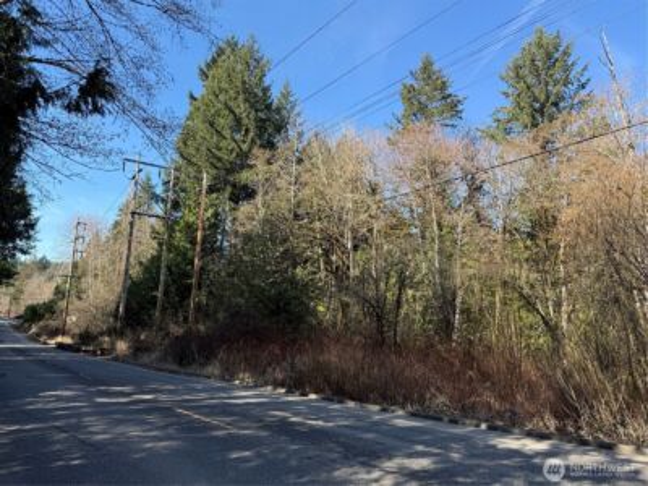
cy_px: 243
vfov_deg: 56.8
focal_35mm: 24
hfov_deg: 71.6
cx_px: 324
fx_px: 449
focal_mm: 6.76
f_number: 1.78
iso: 80
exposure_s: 1/1410
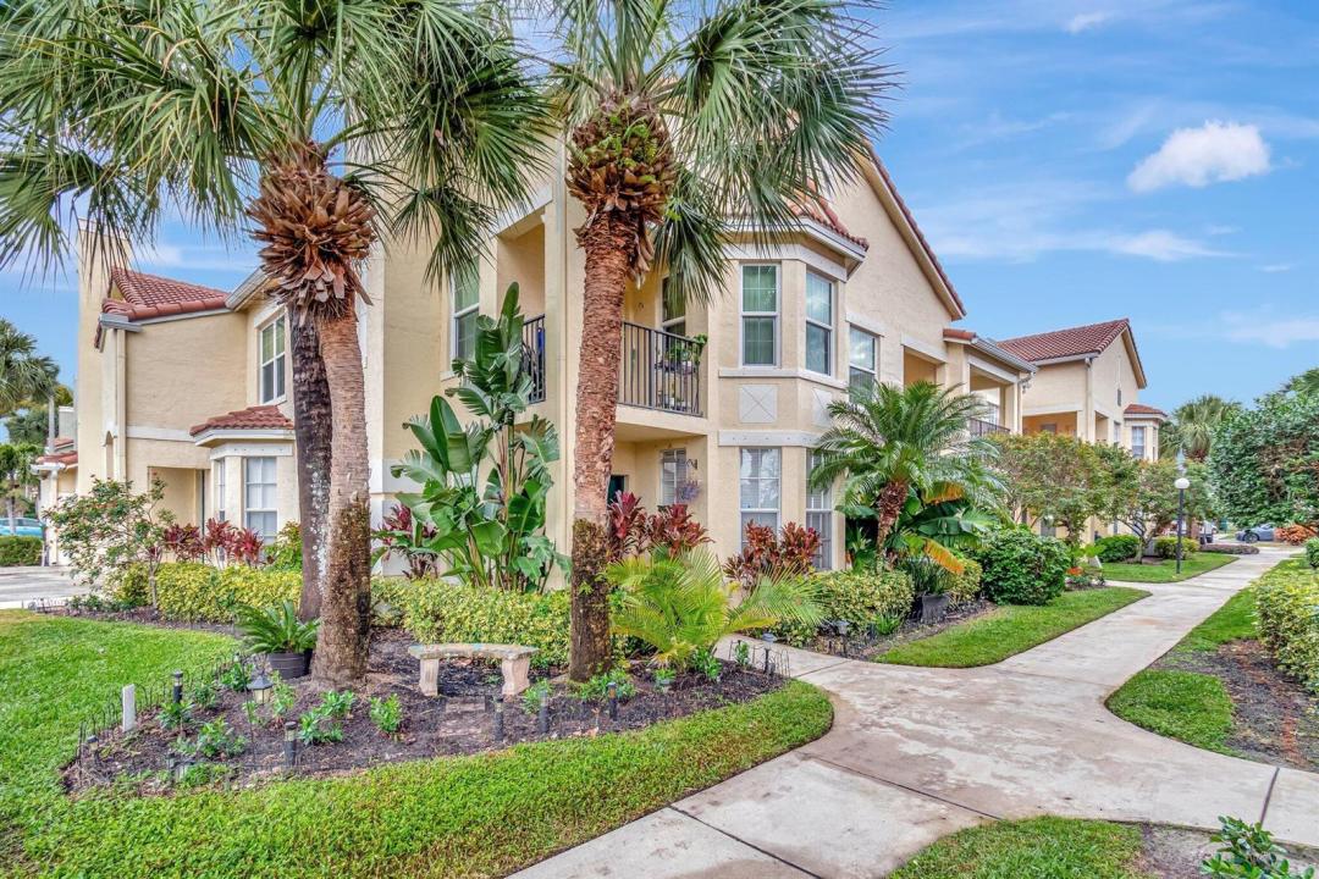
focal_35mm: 15
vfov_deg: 77.3
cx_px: 660
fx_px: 550
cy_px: 440
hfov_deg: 100.4
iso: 1000
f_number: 8
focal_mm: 10
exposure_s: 1/640
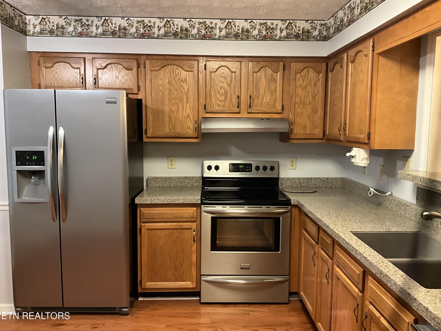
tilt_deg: -5.5
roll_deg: -0.6
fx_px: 369
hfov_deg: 61.7
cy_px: 166
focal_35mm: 29
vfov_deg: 48.2
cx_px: 220
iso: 320
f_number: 1.8
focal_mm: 3
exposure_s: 1/40
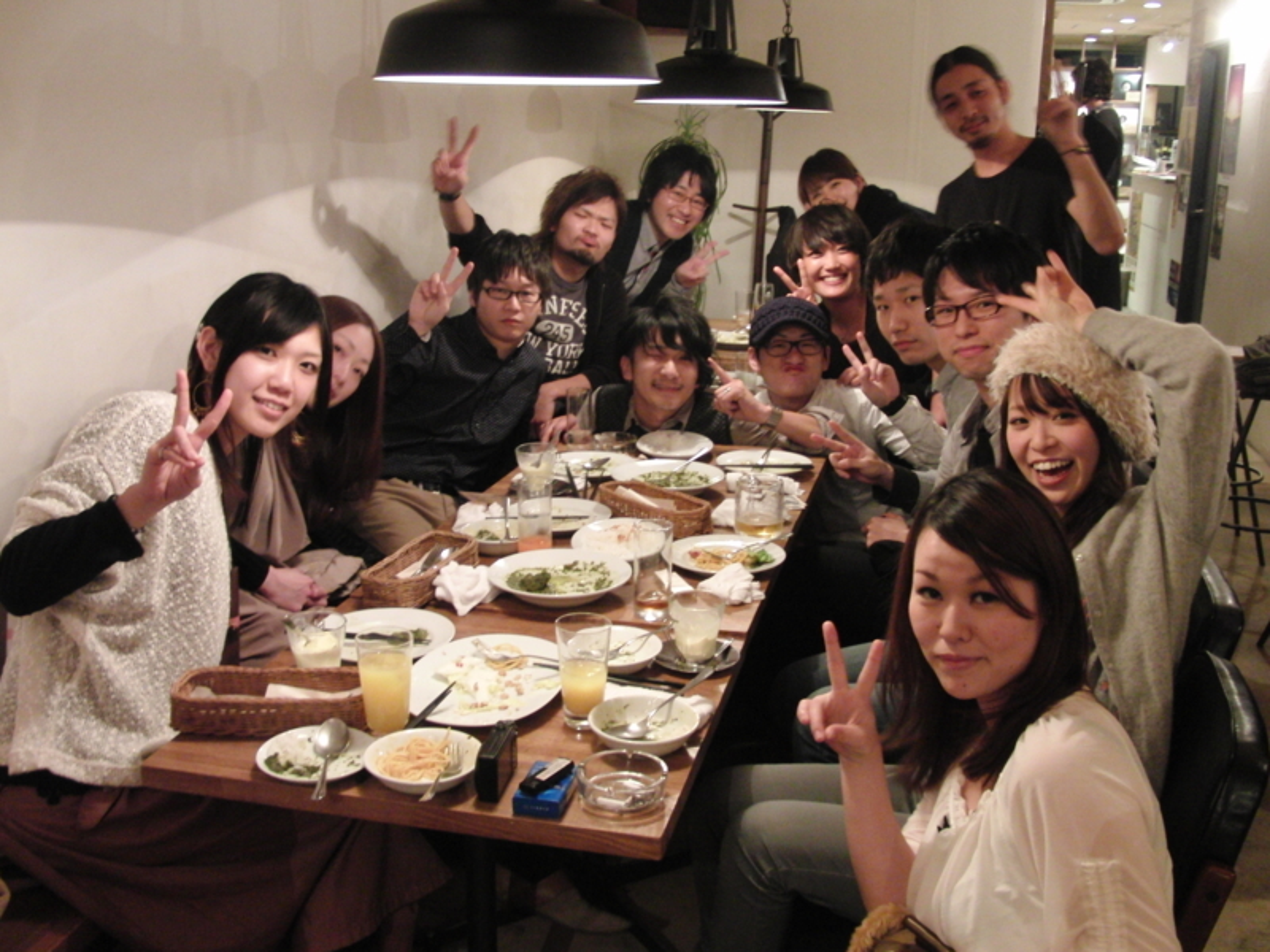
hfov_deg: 50.1
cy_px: 476
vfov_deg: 38.7
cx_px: 635
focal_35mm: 37
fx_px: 1357
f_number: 3.6
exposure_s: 1/3.33
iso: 400
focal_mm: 6.42
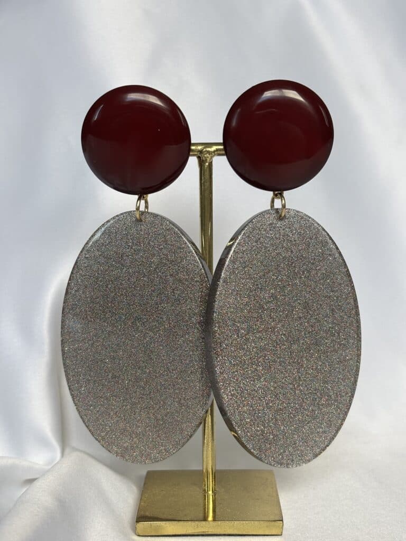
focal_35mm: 52
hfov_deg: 28.0
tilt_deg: -7.1
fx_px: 813
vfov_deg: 36.8
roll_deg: +1.2
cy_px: 270
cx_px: 203
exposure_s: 1/115
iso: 50
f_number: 1.6
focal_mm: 5.96
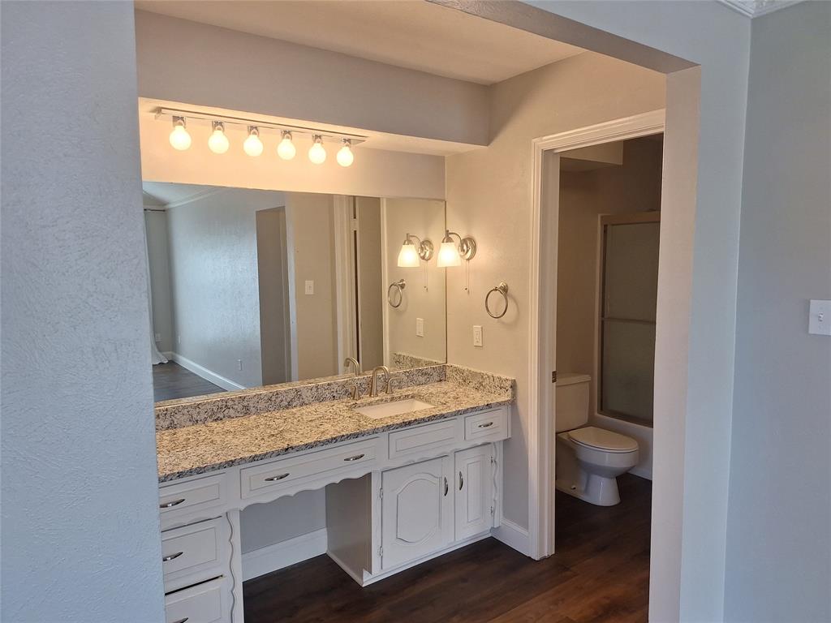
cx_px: 416
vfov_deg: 58.9
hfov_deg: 73.9
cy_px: 312
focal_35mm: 23
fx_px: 552
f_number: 1.8
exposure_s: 1/120
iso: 40
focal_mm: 5.54
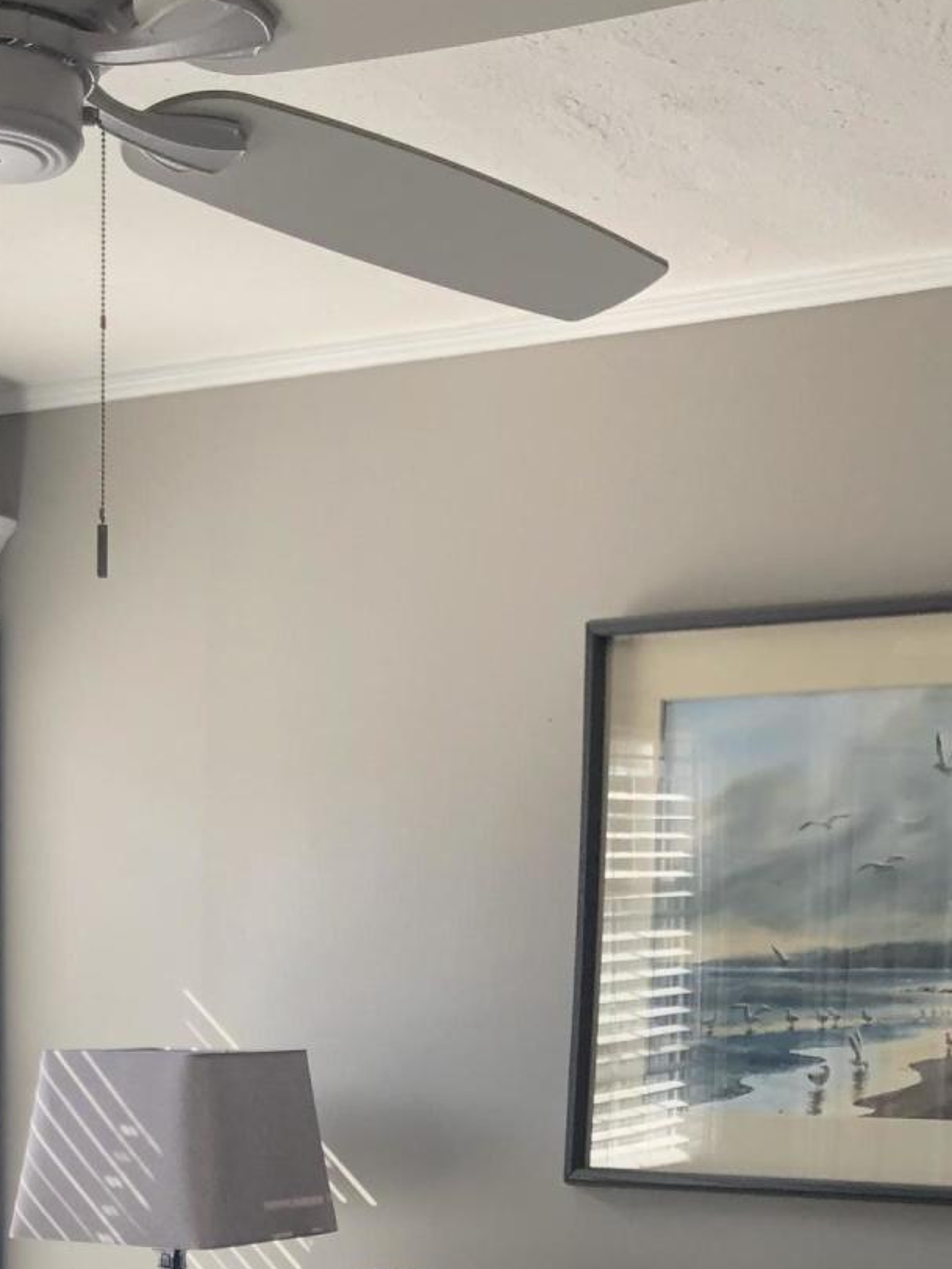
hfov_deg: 21.0
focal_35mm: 69
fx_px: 2530
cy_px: 1541
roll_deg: -0.3
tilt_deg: -11.1
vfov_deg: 25.2
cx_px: 149
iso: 32
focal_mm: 3.99
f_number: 1.8
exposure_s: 1/120
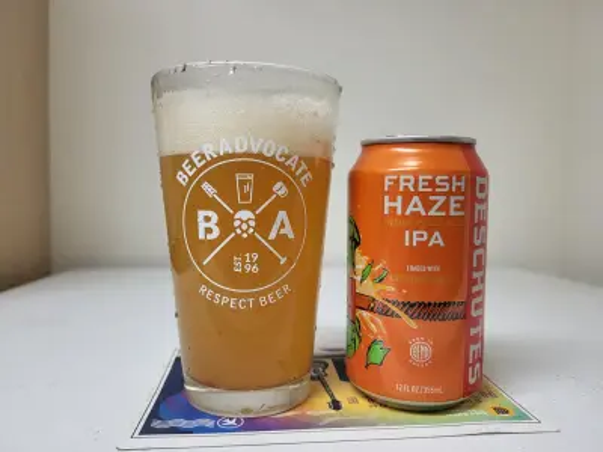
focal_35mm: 26
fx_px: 453
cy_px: 226
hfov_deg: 67.3
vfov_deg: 53.1
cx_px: 302
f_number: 1.8
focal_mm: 5.4
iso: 250
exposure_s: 1/120
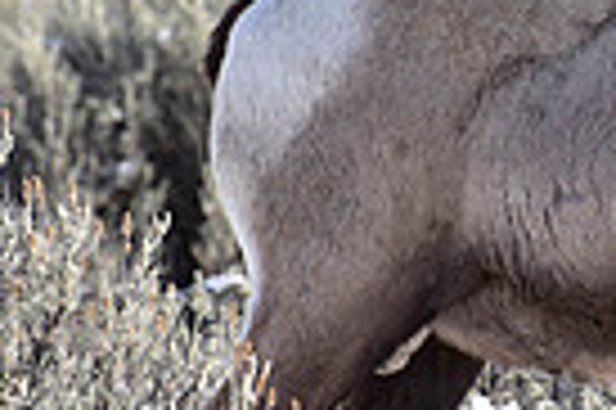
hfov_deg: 1.6
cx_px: 715
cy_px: 160
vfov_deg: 1.1
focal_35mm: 1273
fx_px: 21756
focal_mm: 300
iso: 800
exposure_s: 1/640
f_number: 9
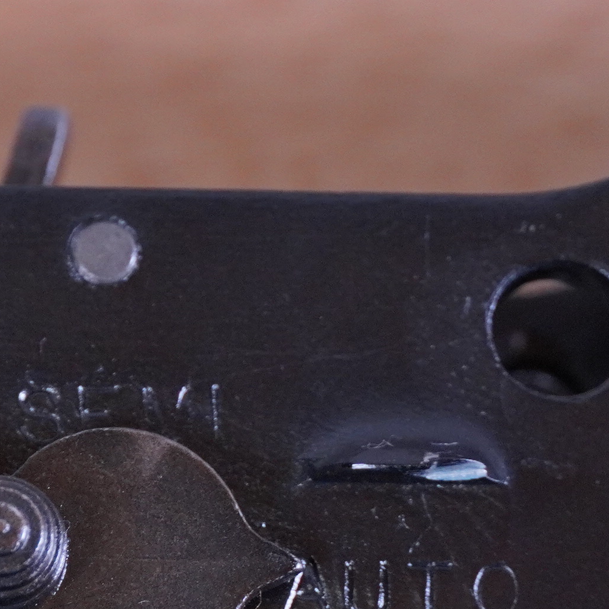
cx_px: -41
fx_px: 8340
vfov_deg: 4.2
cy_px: 453
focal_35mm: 419
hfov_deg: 4.2
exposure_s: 1/125
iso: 1000
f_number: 5.6
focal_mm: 80
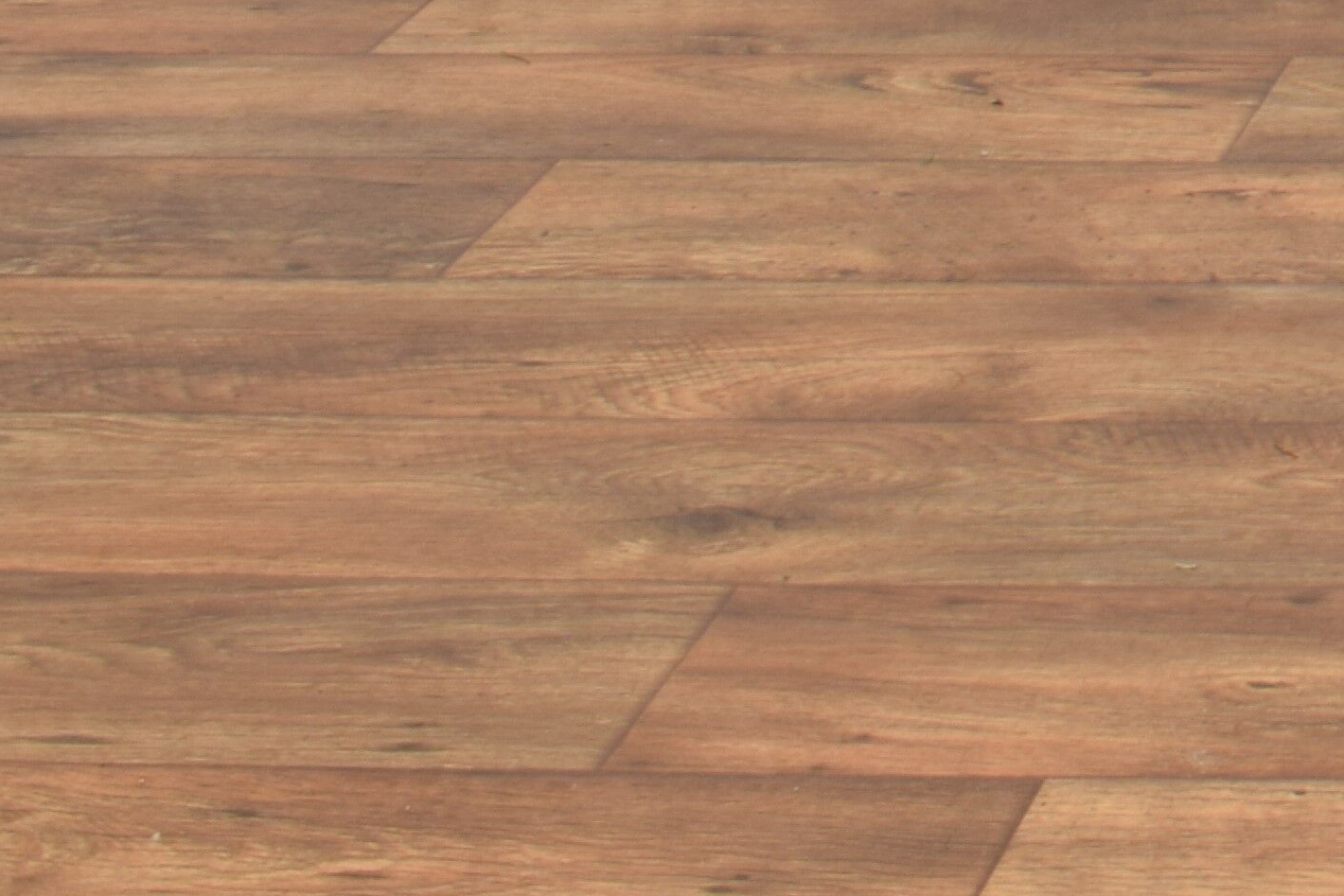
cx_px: 2402
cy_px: -849
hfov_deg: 13.8
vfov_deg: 9.7
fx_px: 4970
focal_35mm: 133
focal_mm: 21
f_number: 25
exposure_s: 4
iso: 100
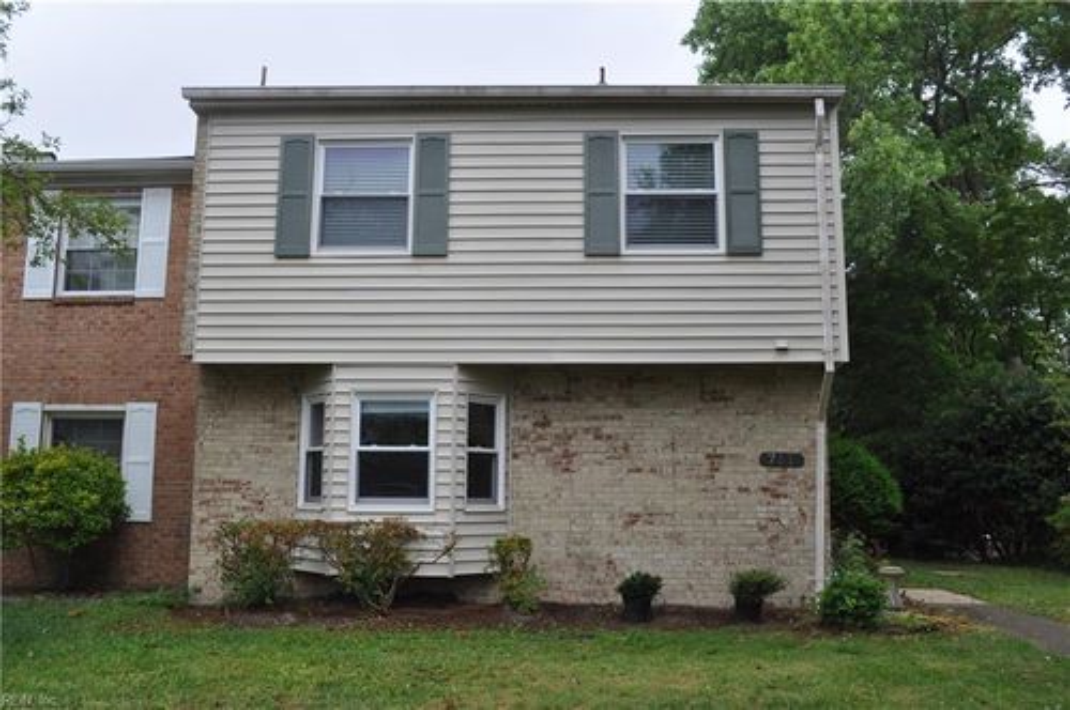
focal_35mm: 33
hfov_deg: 57.3
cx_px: 535
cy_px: 355
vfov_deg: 39.9
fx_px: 980
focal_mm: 22
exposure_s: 1/160
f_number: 6.3
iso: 200
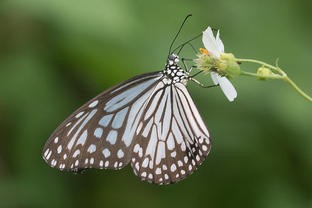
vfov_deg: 2.4
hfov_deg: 3.6
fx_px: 4976
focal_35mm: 574
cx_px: 153
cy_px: 135
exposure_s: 1/500
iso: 800
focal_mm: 150
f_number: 7.1
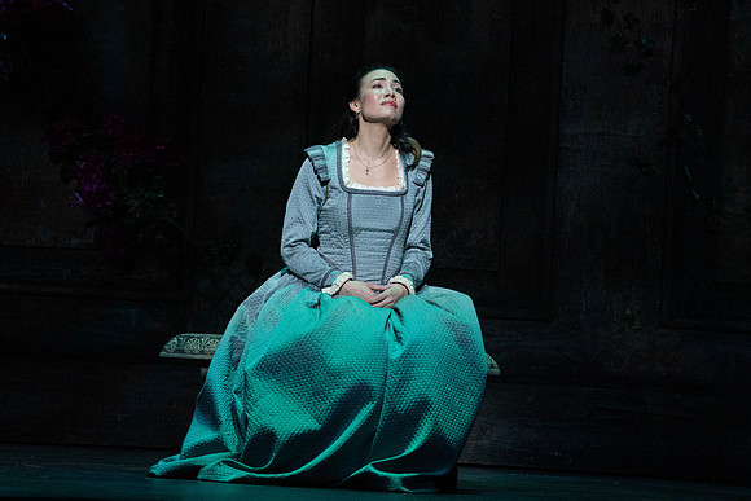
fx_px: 5271
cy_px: 205
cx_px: 312
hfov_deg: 8.1
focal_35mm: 253
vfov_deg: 5.4
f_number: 6.3
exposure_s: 1/250
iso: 5000
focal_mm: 200
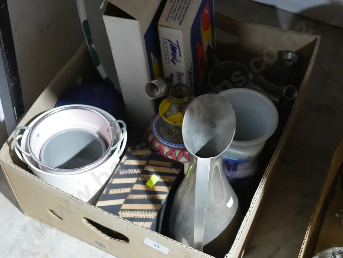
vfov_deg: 27.1
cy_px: 129
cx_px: 172
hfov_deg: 35.5
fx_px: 535
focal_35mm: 54
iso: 3200
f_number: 5.3
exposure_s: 1/40
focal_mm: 27
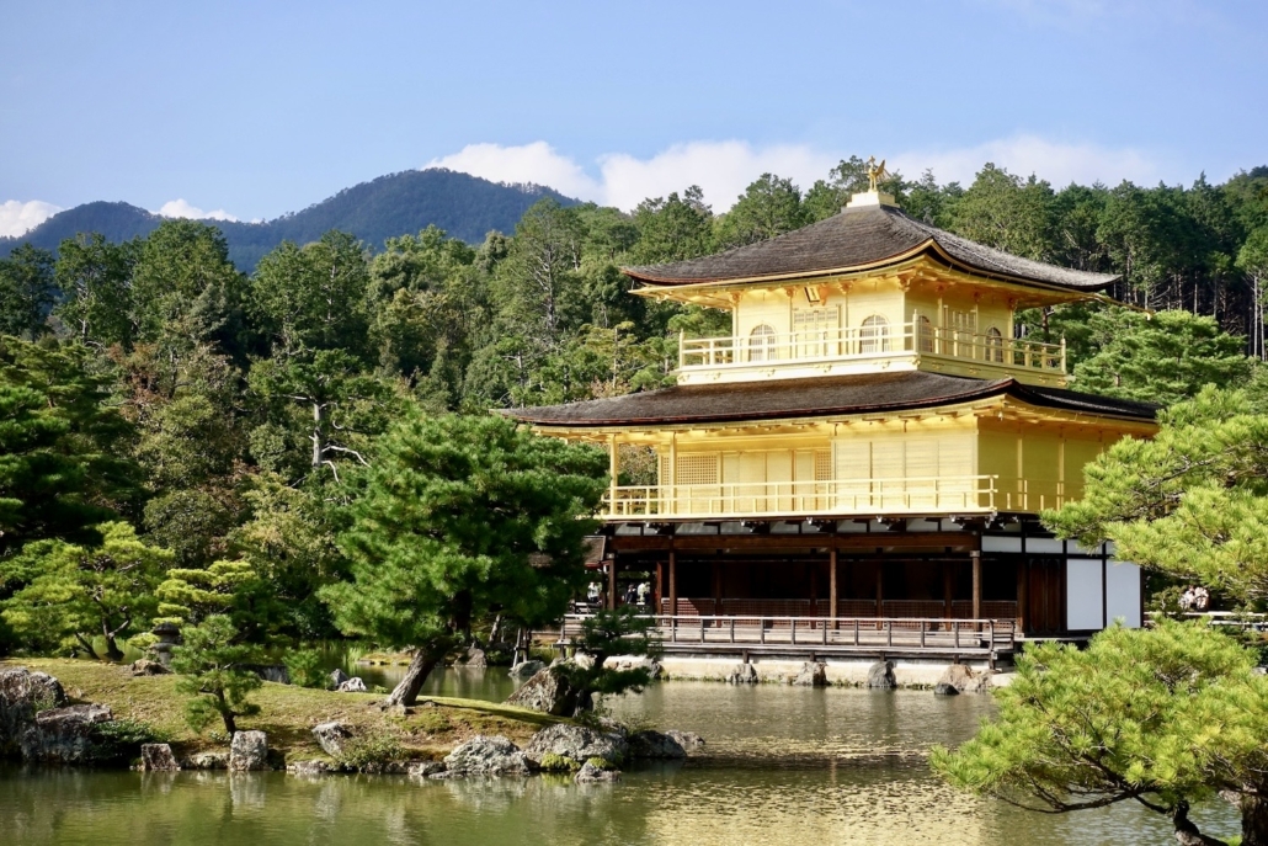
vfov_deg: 19.5
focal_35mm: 70
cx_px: 634
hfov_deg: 28.8
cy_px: 423
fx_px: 2466
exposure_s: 1/400
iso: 125
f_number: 5.6
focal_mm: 25.7
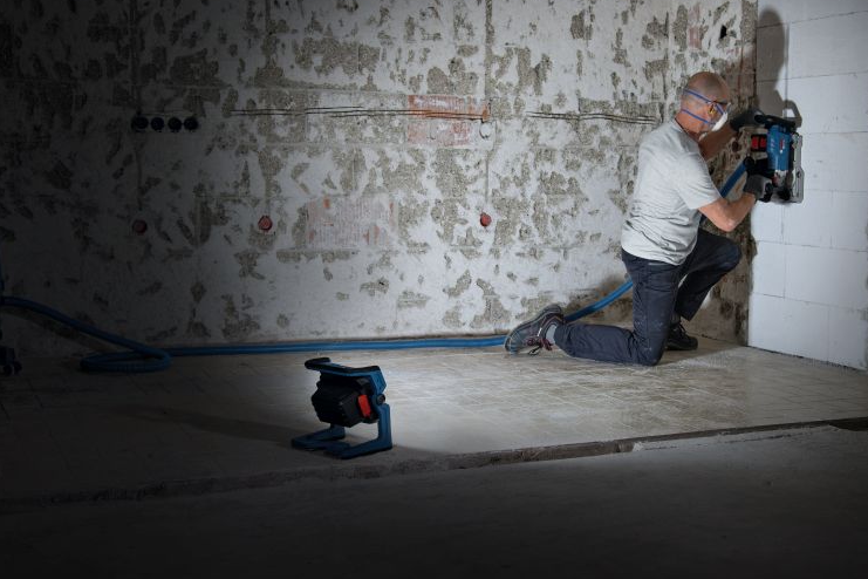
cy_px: 261
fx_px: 1302
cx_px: 487
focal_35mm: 54
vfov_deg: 25.0
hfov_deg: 36.8
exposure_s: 1/25
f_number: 4.5
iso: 320
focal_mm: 40
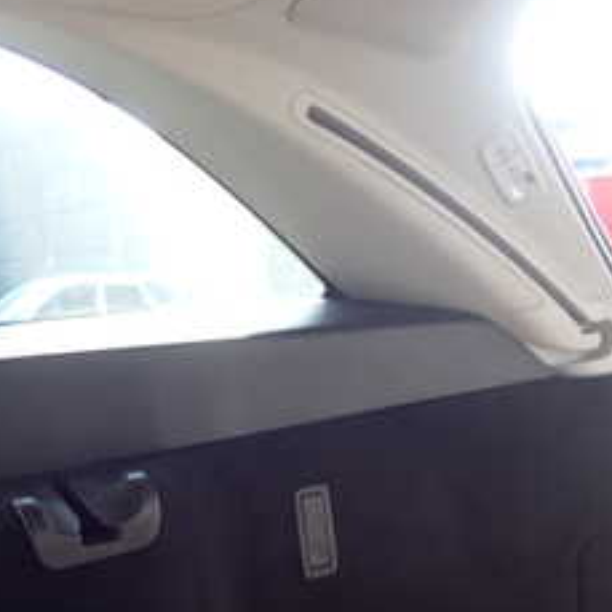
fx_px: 1160
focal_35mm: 58
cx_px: 139
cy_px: 430
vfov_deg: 29.3
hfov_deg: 29.0
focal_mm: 4.5
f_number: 2
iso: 100
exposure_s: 1/60
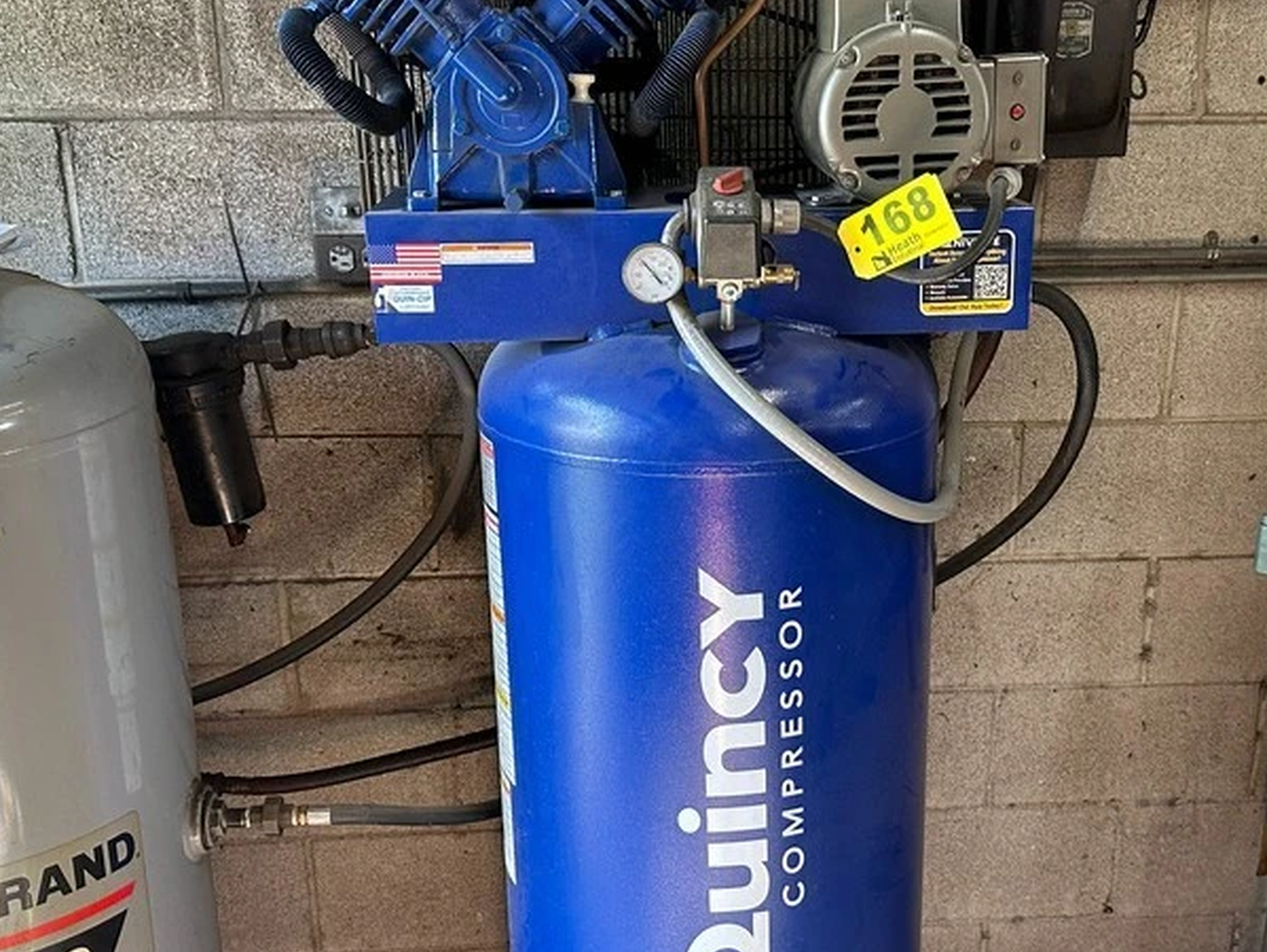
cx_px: 770
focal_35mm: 41
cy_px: 537
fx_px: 1502
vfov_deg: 35.1
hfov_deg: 45.5
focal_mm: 6.86
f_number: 1.78
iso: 250
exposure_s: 1/85
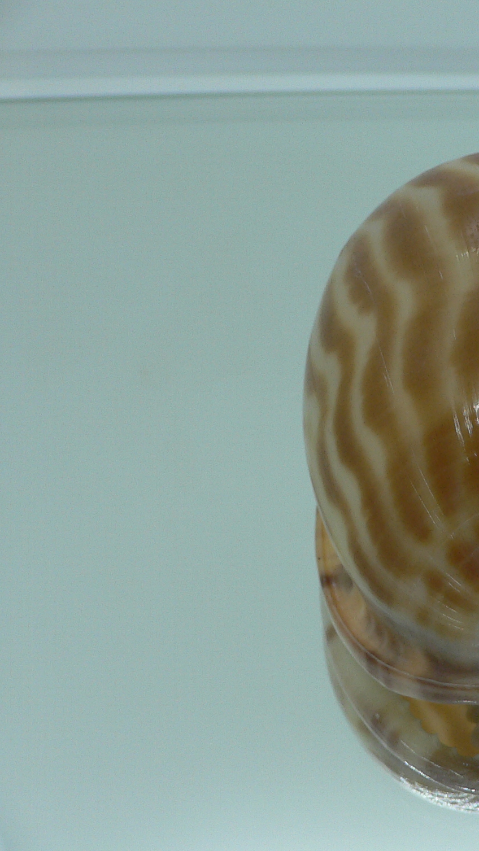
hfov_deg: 22.5
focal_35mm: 51
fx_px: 1151
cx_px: 486
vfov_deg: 40.6
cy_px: 425
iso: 80
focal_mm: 4.6
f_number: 2.8
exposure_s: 1/60
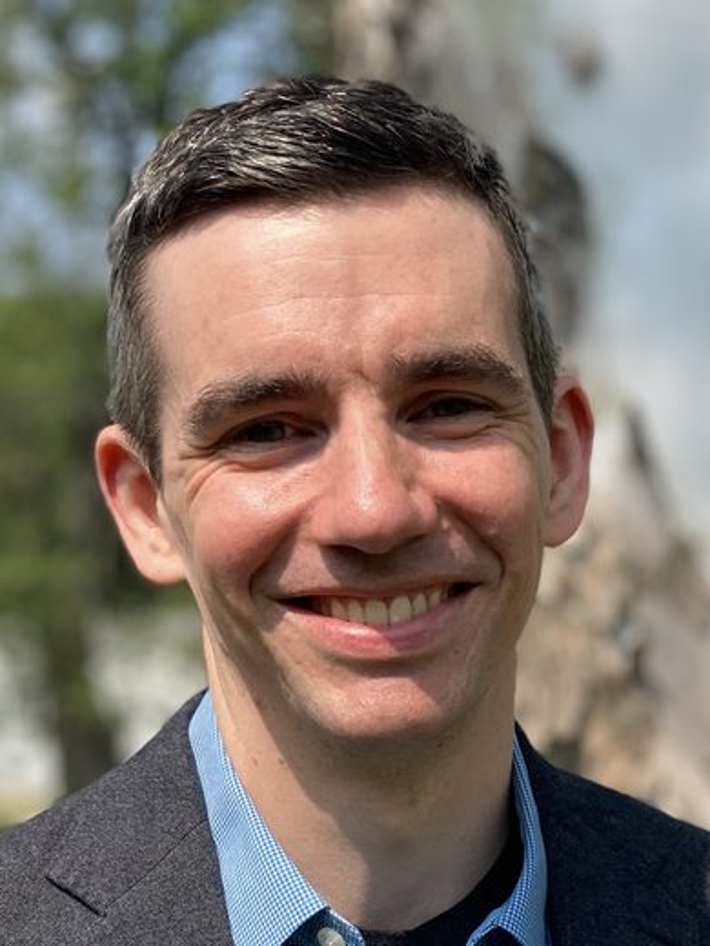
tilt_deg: -1.8
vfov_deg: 63.4
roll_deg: +1.0
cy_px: 473
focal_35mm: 28
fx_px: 766
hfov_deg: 49.7
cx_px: 355
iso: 20
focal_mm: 3.99
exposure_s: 1/1412
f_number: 1.8
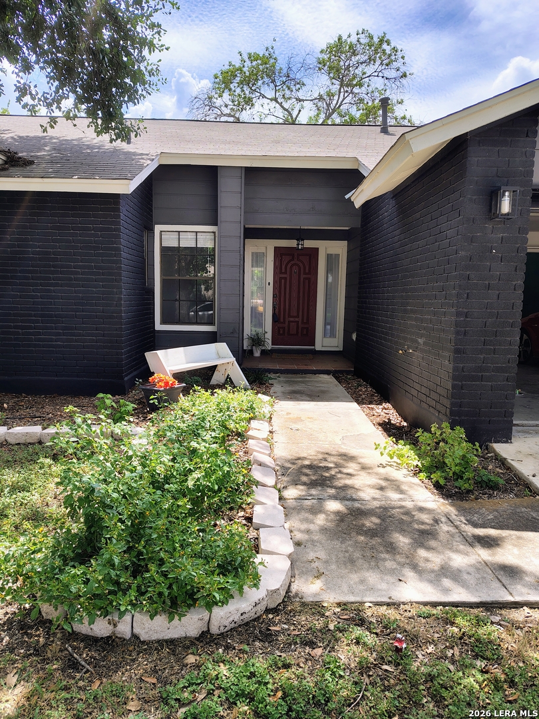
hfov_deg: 56.8
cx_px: 270
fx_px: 498
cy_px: 360
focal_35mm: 24
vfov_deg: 71.6
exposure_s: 1/334
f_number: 1.8
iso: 100
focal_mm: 5.56
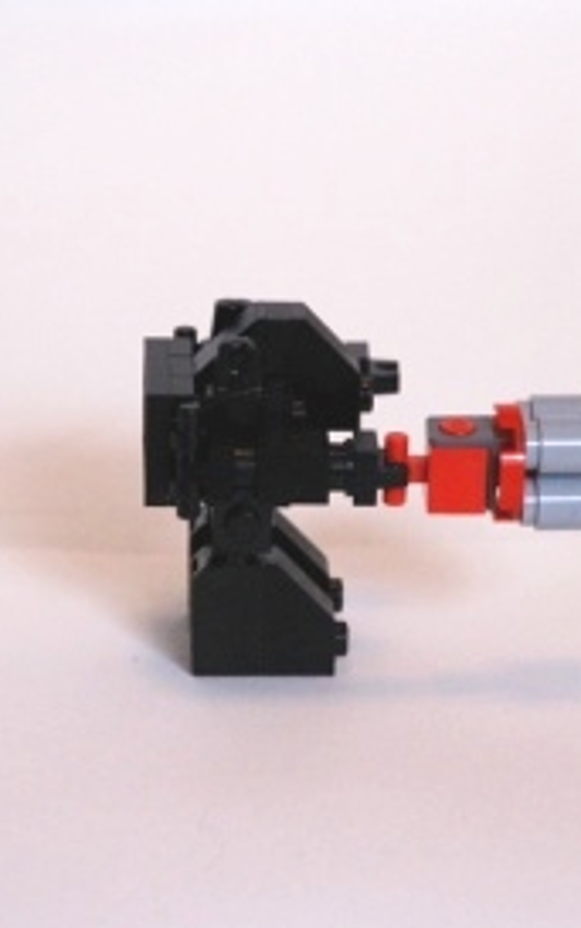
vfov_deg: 6.2
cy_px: 452
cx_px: 248
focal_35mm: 338
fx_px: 8545
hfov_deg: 3.9
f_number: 5.6
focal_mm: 135
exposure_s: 1/125
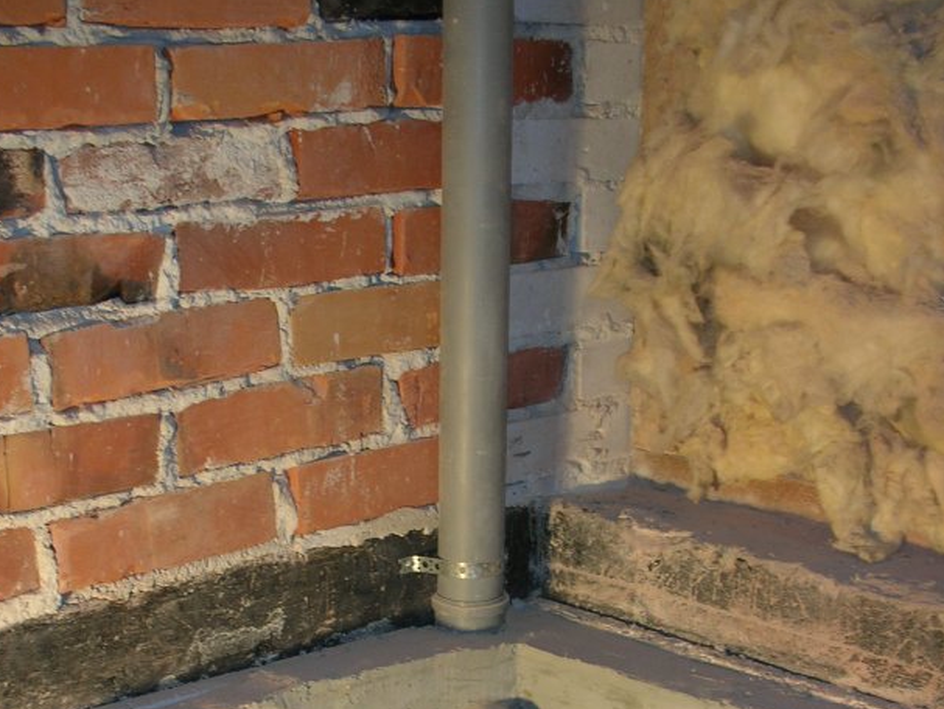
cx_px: 451
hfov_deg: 32.7
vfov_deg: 24.4
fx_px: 1610
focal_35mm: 59
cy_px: 580
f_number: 3
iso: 50
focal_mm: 5.8
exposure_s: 1/30
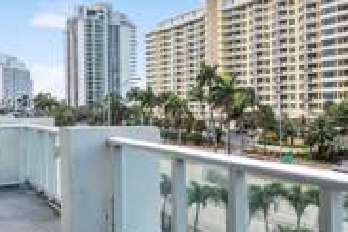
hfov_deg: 45.3
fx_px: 406
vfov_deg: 31.9
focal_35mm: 42
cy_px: 102
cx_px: 247
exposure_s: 1/640
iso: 400
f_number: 8
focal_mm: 16
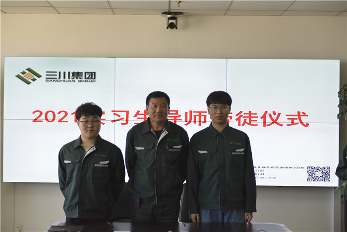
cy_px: 116
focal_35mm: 60
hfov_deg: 33.4
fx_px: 578
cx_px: 174
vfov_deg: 22.6
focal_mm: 60
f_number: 2.8
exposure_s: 1/2000
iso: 4500
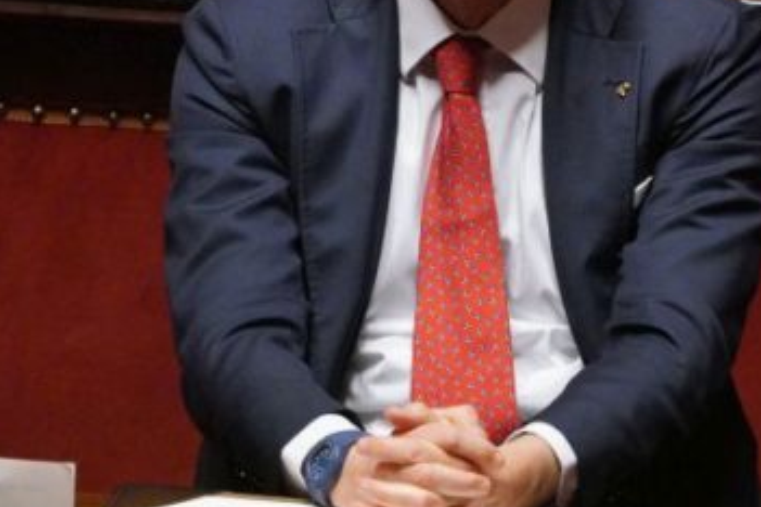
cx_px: 507
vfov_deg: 1.5
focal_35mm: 892
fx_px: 18854
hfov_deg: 2.3
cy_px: 58
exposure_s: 1/250
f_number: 5.6
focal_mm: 300
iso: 12800
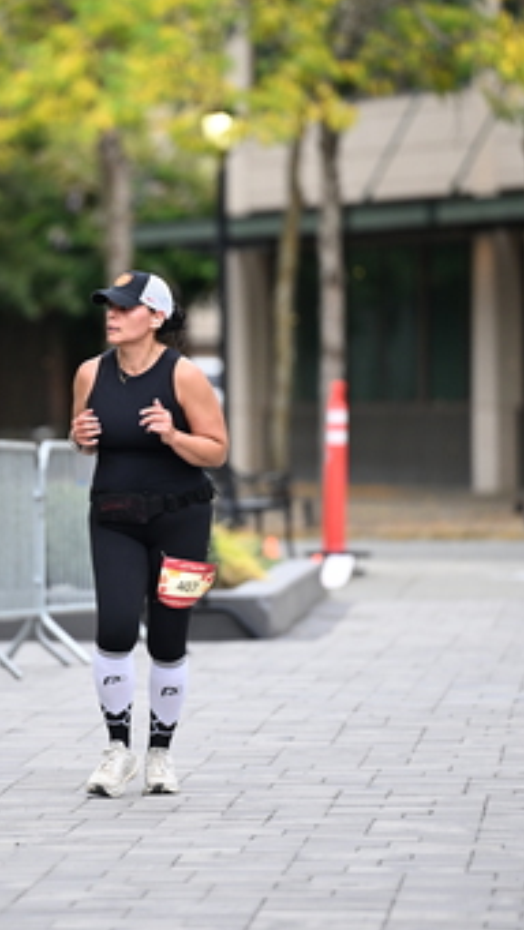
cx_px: 130
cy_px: 349
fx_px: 8343
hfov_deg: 3.6
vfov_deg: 6.4
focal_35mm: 338
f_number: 2.8
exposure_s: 1/1250
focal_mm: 200
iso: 640
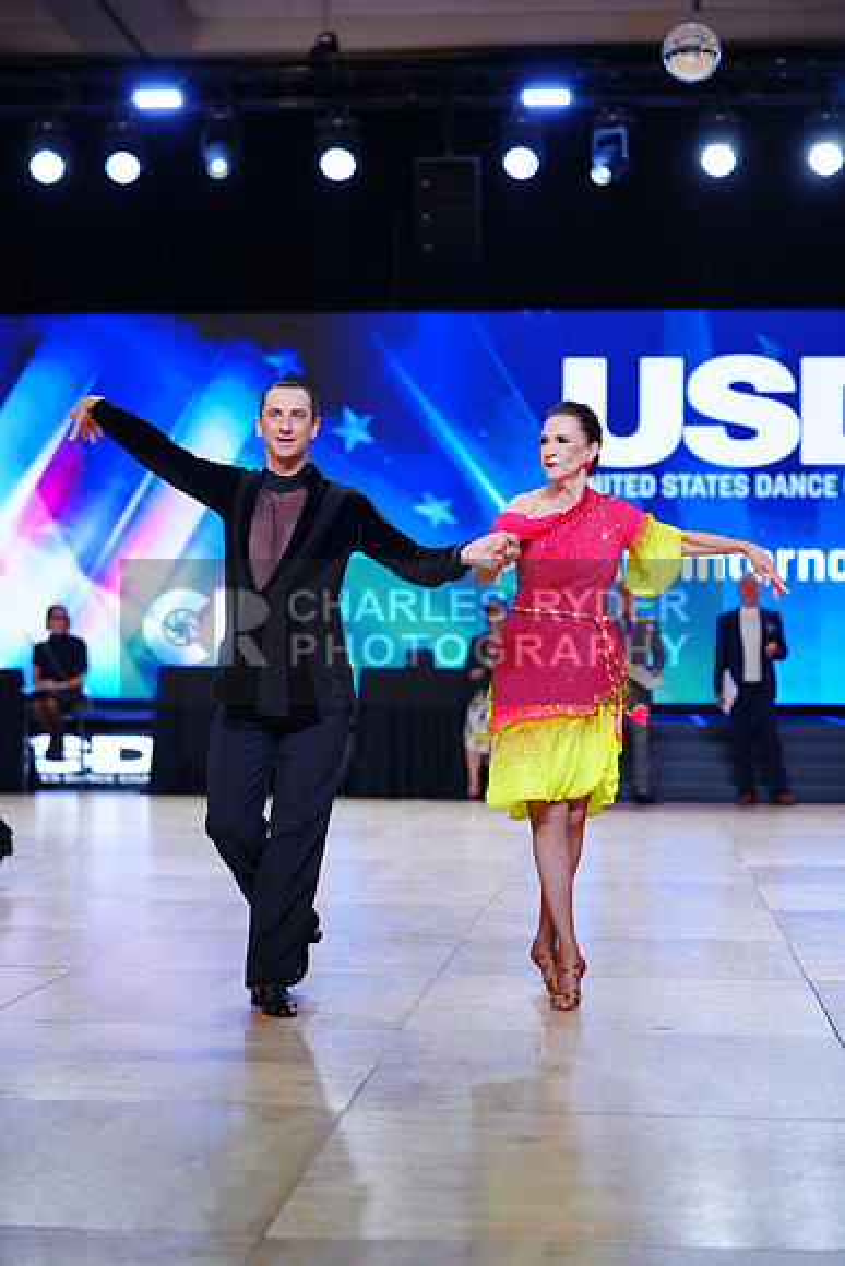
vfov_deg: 30.5
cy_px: 633
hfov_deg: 20.6
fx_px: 2322
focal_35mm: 66
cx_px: 422
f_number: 2
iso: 200
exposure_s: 1/400
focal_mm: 66
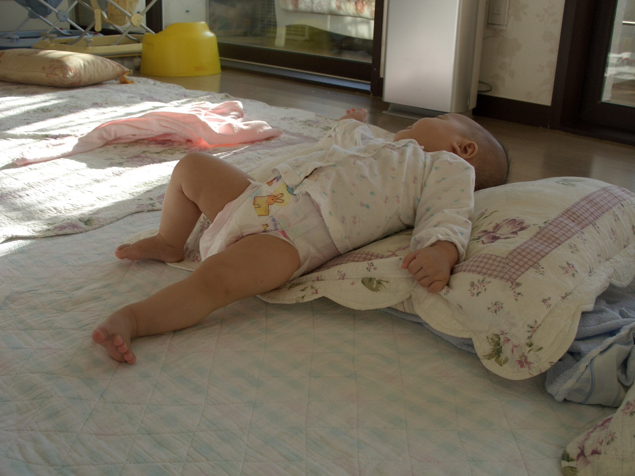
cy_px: 238
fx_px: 660
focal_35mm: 36
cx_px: 318
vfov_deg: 39.7
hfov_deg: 51.4
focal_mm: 7.8
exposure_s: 1/250
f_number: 2.9
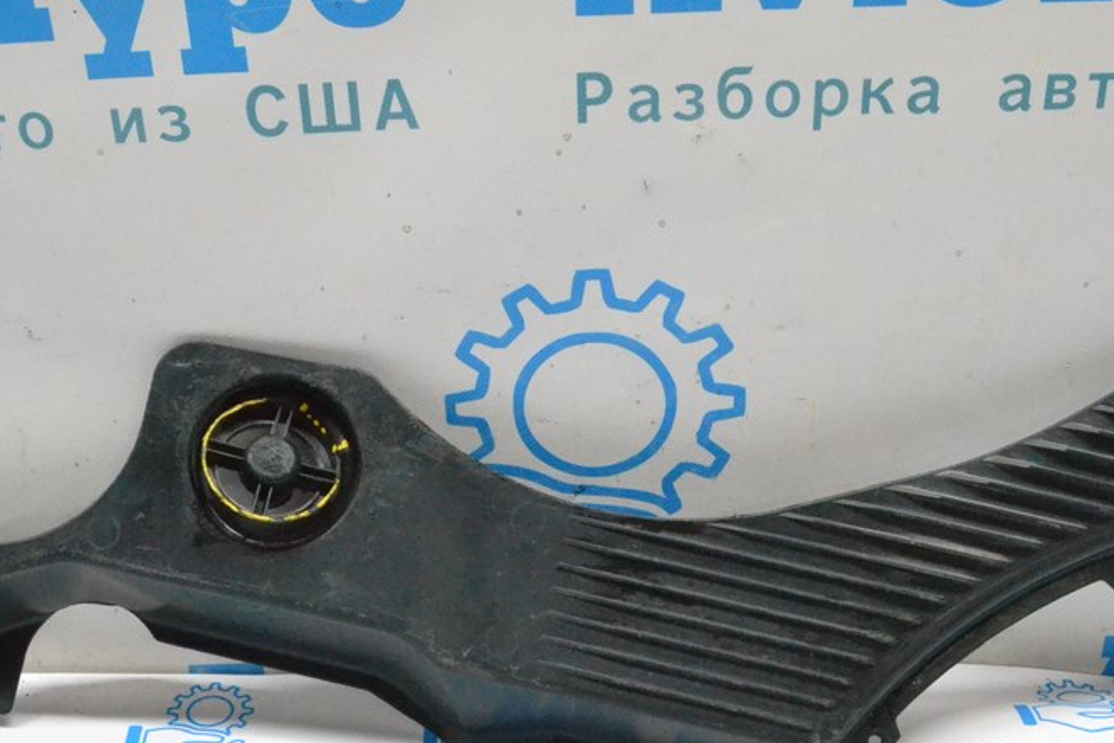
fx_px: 1578
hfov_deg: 38.9
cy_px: 436
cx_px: 514
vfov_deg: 26.4
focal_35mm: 51
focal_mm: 22
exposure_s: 1/100
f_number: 13
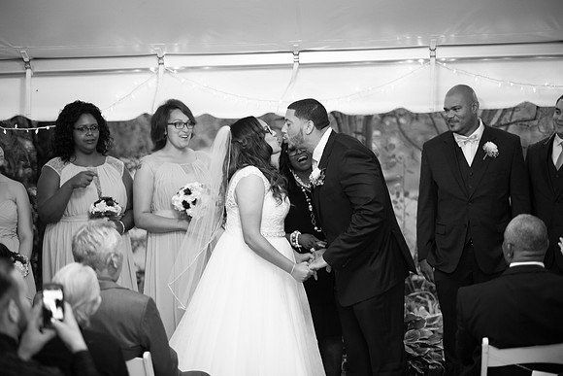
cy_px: 188
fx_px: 1330
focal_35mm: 85
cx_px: 282
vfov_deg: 16.1
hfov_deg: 23.9
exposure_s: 1/160
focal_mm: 85
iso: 500
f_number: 2
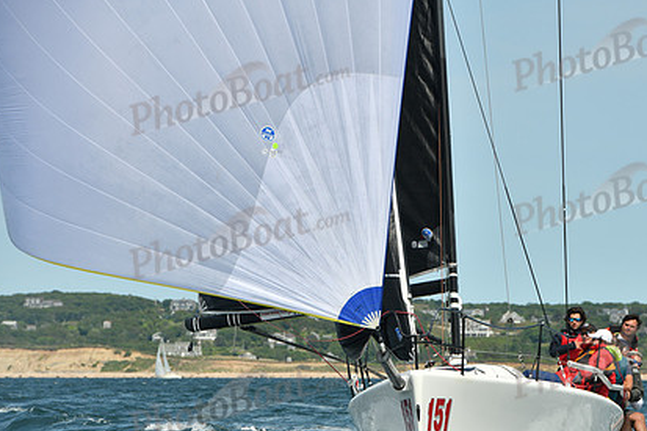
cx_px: 432
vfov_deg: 4.9
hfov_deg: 7.3
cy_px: 299
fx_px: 5048
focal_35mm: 281
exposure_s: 1/1250
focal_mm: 200
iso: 320
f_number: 9
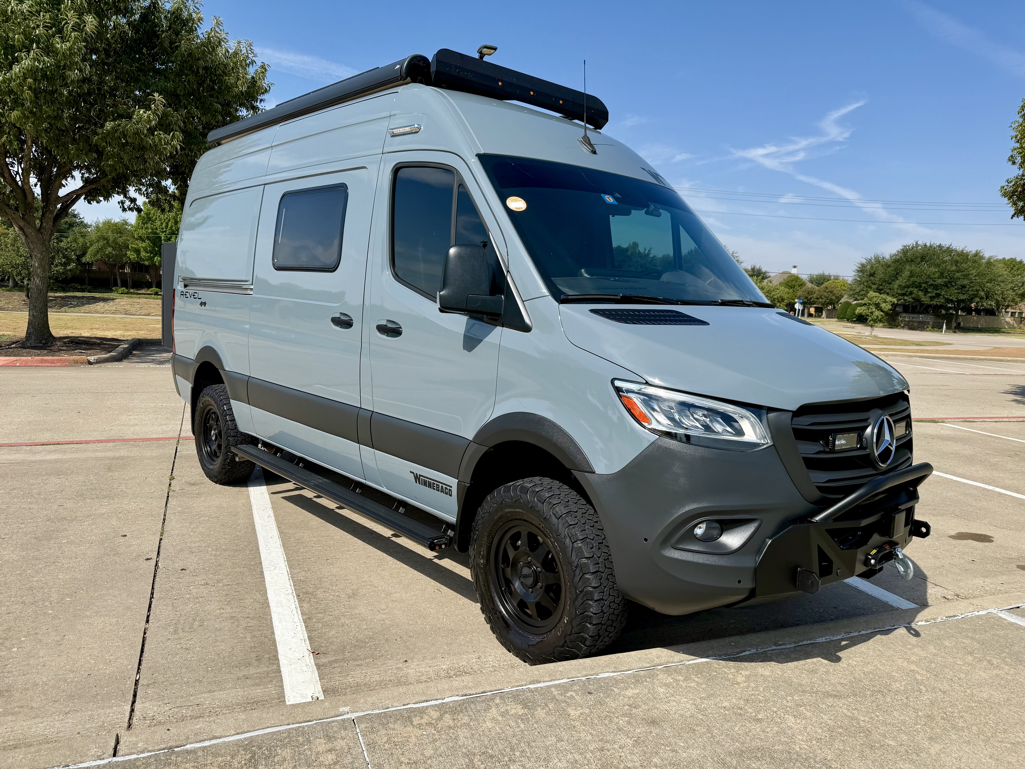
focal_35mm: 24
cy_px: 384
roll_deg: -3.7
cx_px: 512
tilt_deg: -6.9
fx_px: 711
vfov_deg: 56.8
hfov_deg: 71.6
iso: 80
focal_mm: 6.76
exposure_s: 1/4673
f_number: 1.78
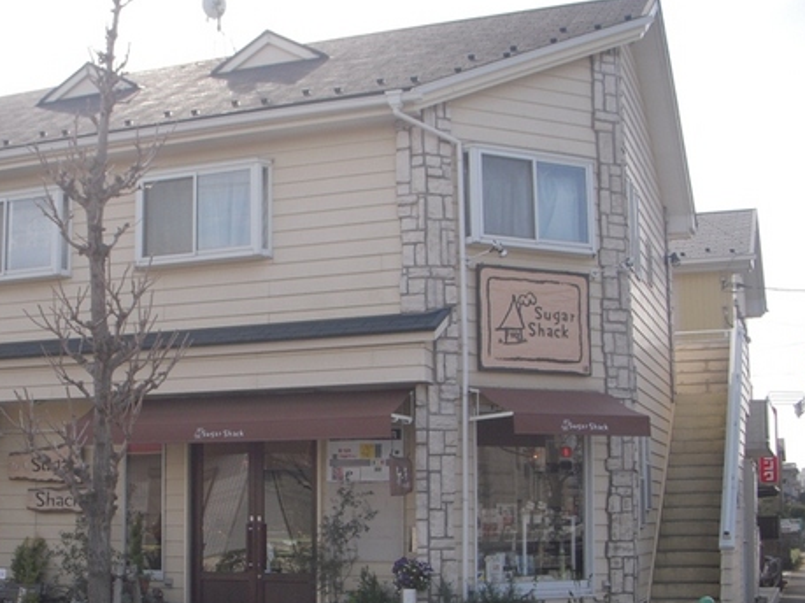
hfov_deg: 35.7
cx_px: 254
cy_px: 384
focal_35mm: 53
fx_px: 1232
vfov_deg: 27.4
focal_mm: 6.3
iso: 100
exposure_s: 1/500
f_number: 3.3
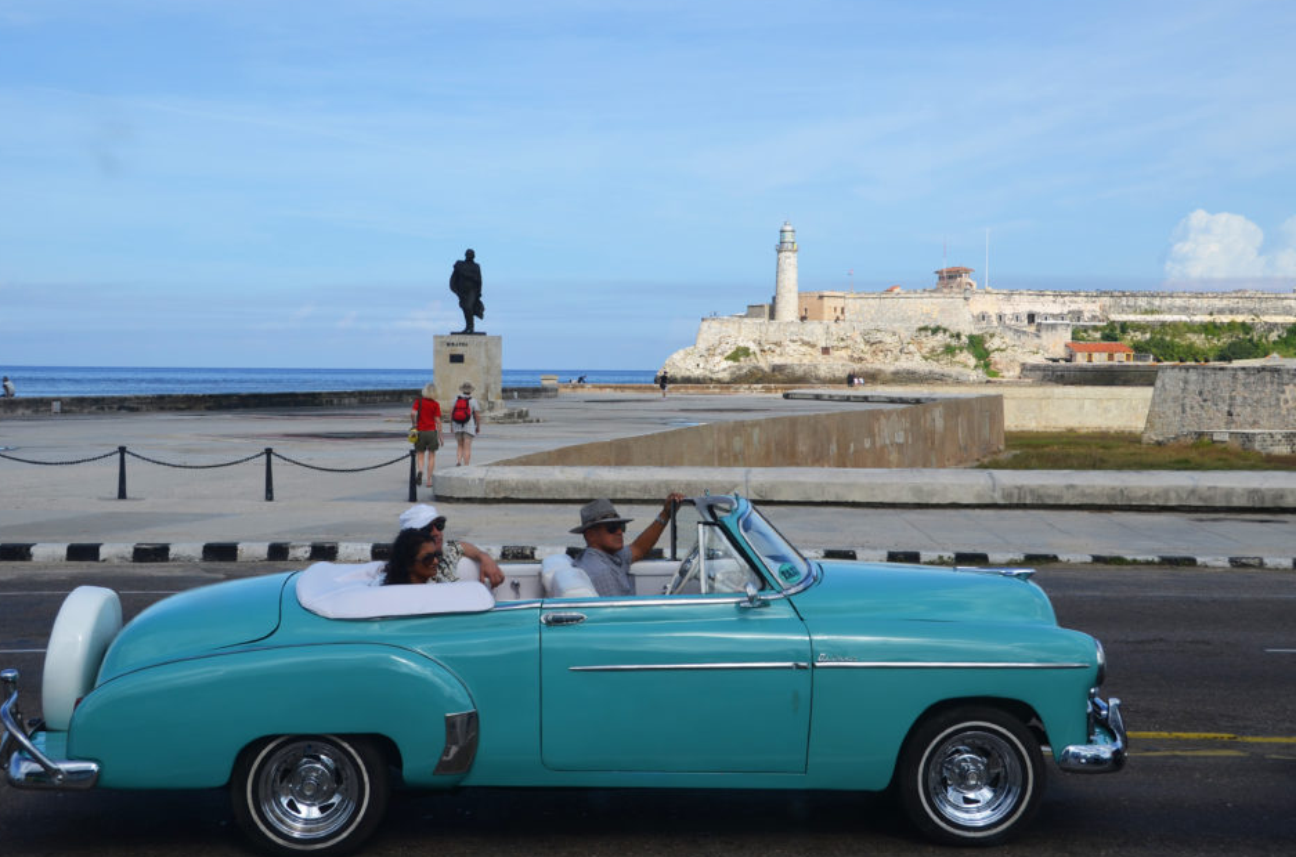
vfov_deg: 28.2
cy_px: 437
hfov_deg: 41.6
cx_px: 643
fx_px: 1708
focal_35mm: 48
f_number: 5.6
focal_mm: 29
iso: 100
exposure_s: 1/320
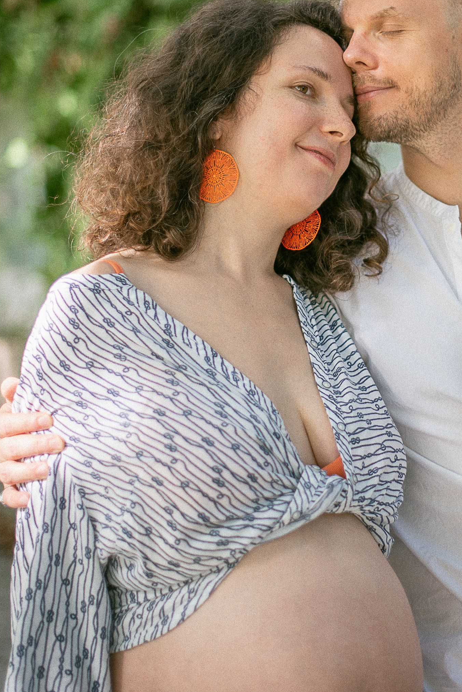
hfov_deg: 15.8
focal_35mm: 86
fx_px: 1654
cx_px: 366
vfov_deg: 23.5
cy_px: 236
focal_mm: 50
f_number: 1.4
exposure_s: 1/500
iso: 100
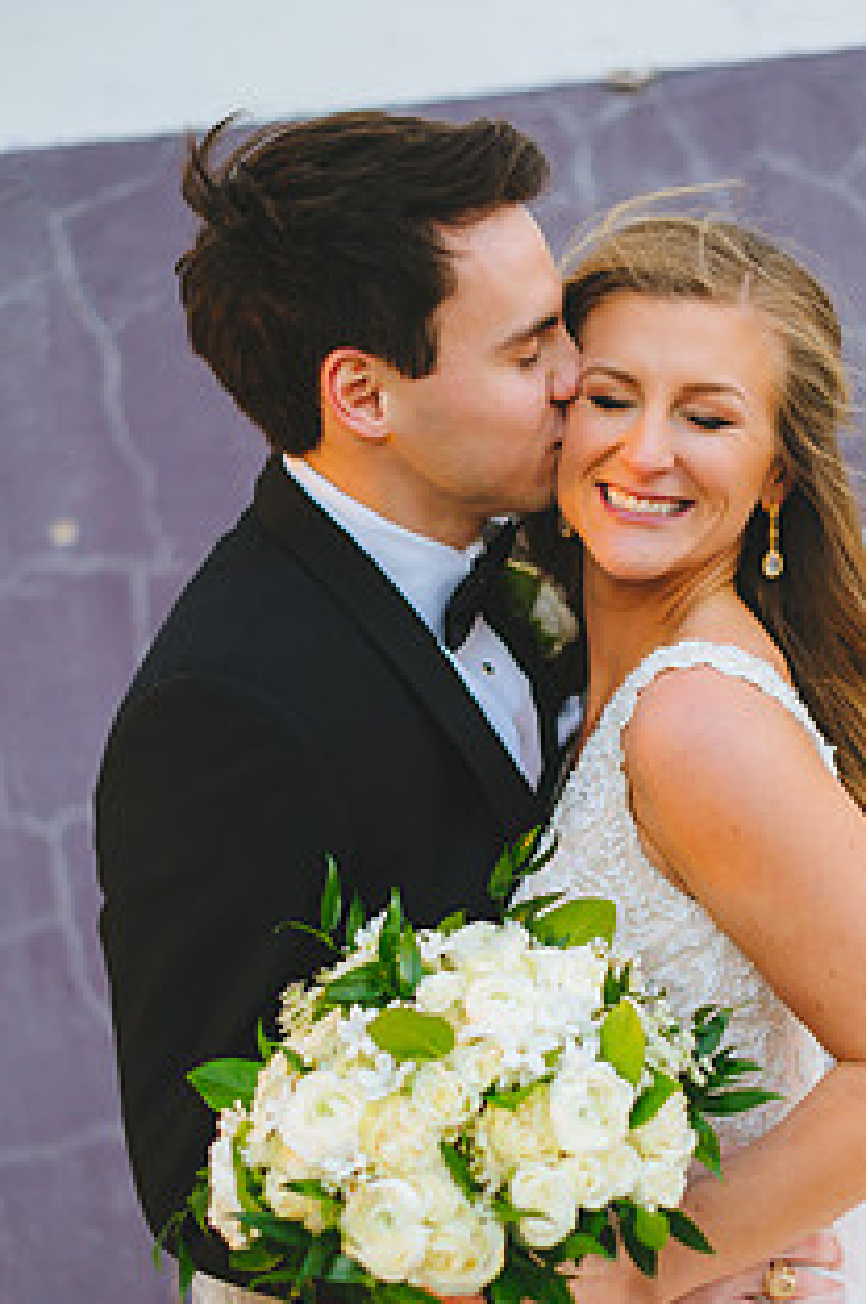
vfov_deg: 28.0
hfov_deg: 18.8
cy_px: 821
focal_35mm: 72
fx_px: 2604
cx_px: 618
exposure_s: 1/640
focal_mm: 50
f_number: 2
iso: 400
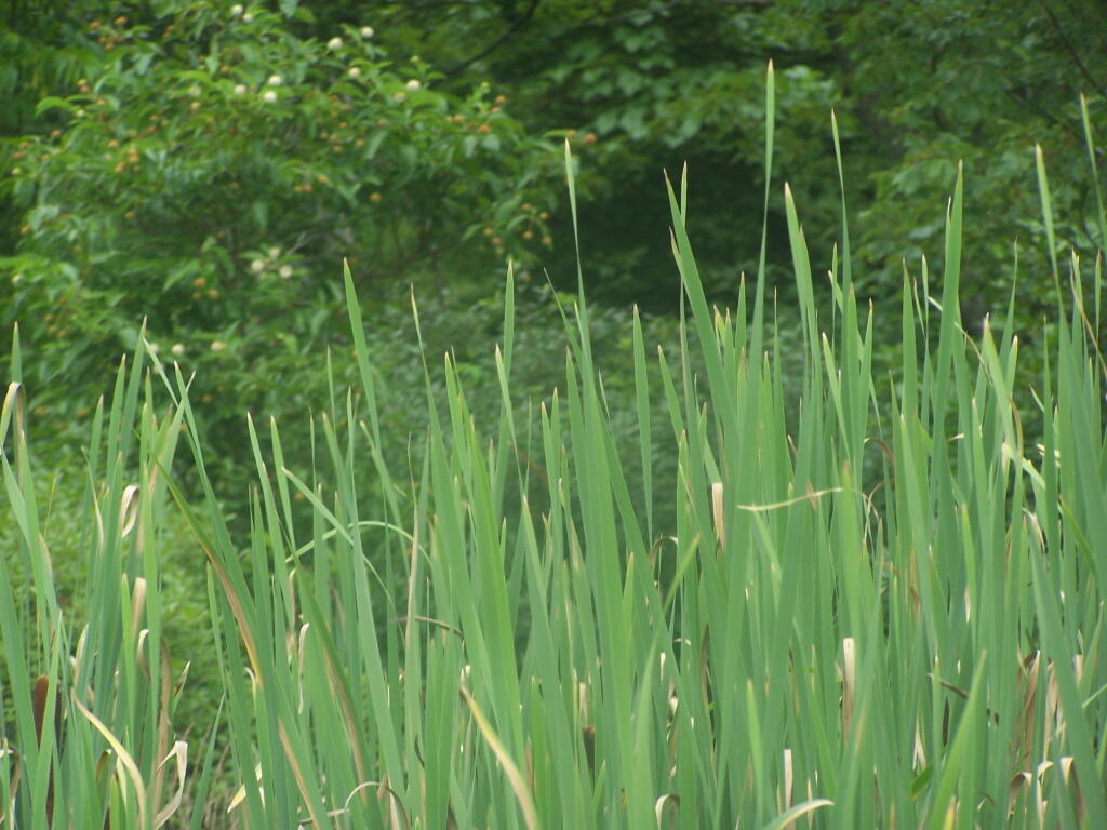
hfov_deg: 9.1
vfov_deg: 6.8
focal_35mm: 218
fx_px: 6972
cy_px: 415
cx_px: 554
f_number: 3.2
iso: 80
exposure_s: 1/160
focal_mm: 36.2
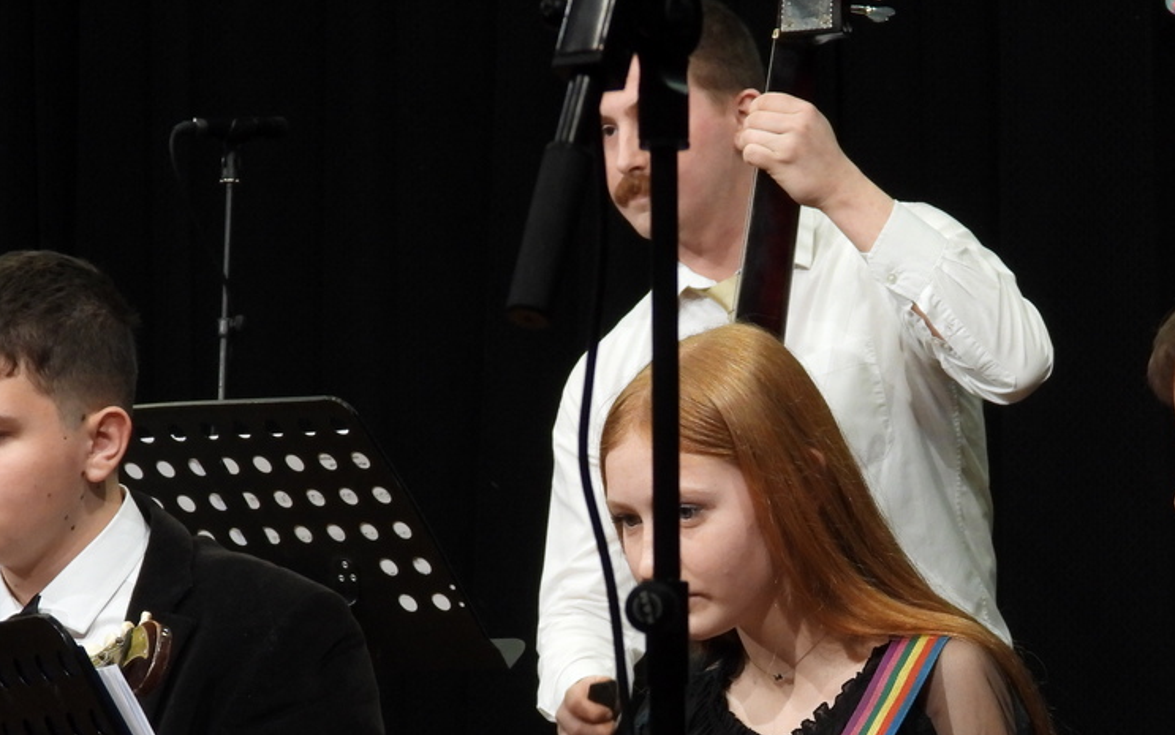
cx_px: 792
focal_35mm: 231
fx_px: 7400
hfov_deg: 9.1
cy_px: 640
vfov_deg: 5.7
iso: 400
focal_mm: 24.3
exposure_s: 1/50
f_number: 4
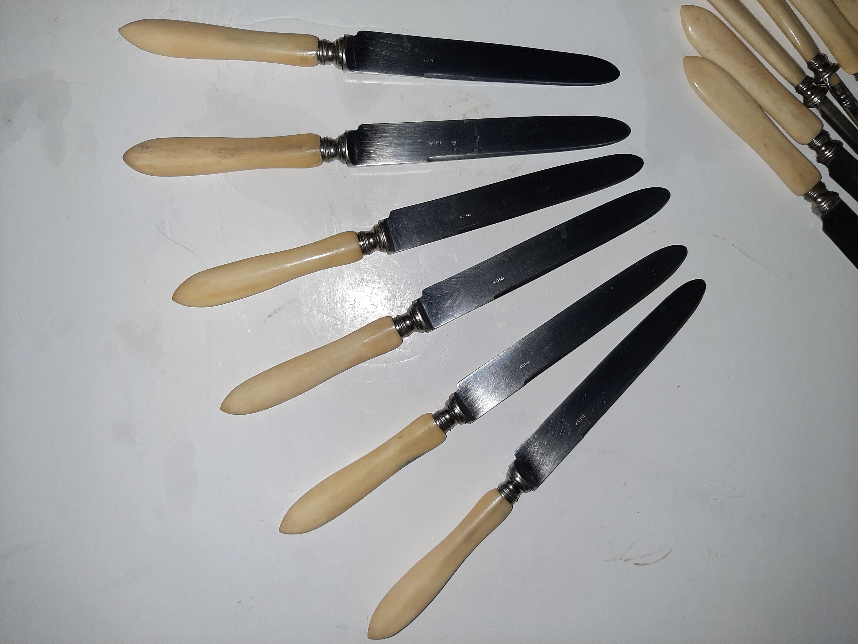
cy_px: 322
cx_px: 429
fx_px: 644
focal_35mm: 26
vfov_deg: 53.1
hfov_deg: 67.3
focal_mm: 3.93
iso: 1000
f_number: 1.7
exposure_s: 1/20
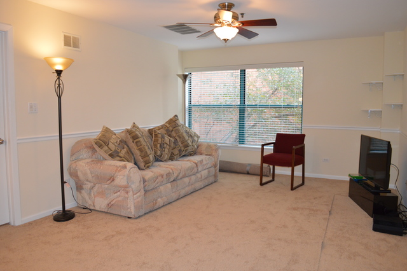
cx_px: 204
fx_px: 305
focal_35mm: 27
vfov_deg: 47.9
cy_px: 136
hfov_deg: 67.4
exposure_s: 1/60
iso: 560
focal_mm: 18
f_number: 3.5
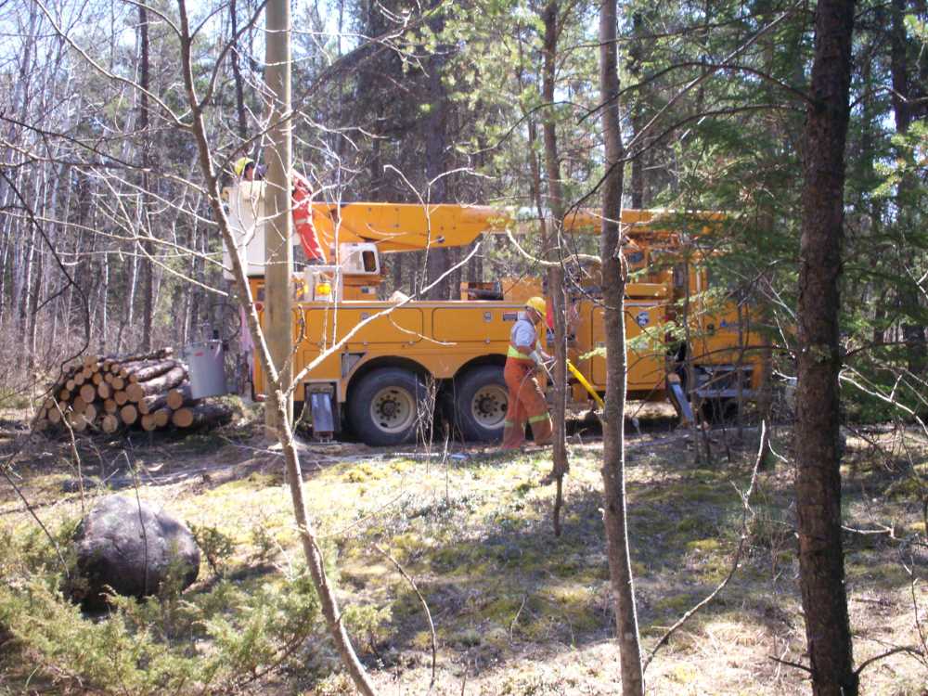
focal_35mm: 36
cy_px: 348
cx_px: 464
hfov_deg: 51.4
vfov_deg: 39.7
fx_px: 965
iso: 100
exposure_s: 1/91.5
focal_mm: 6
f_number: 4.5
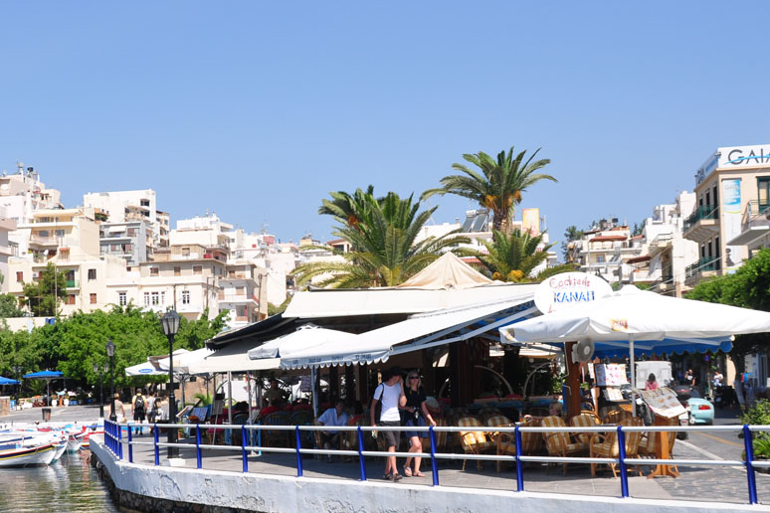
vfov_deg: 20.9
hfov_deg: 30.8
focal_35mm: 65
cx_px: 271
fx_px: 1390
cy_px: 332
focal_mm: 28
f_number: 10
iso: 200
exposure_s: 1/500
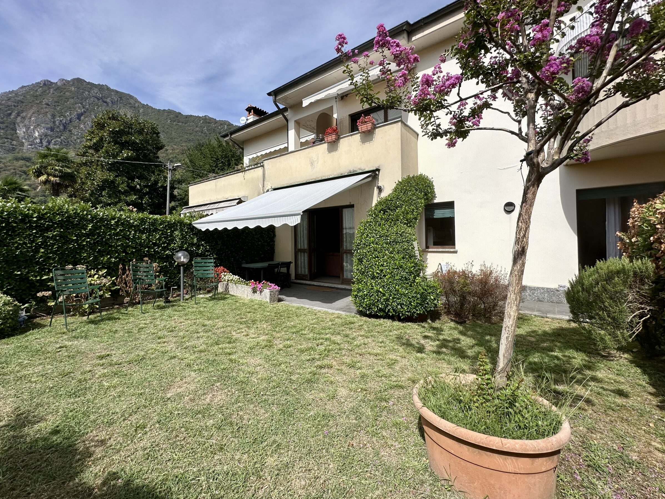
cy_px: 234
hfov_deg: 98.2
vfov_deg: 81.7
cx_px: 325
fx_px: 288
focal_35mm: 15
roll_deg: +0.4
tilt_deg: +2.0
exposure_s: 1/2304
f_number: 2.2
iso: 50
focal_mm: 2.22
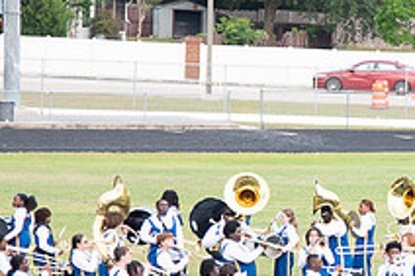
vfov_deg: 3.8
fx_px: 4112
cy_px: 307
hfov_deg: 5.7
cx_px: 587
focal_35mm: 357
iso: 100
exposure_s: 1/200
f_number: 4
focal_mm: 82
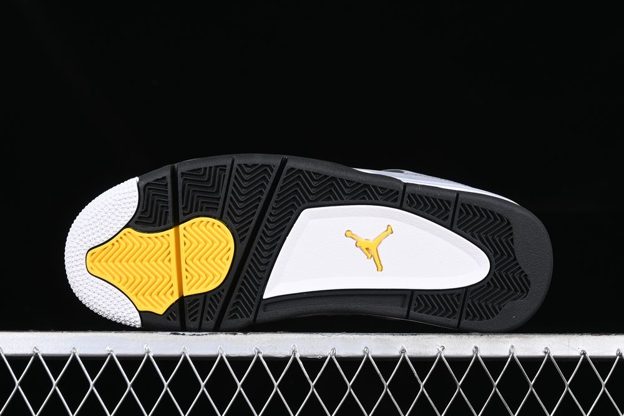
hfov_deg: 27.0
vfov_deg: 18.2
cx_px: 312
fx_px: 1300
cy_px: 208
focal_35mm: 75
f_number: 7.1
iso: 160
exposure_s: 1/60
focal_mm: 50
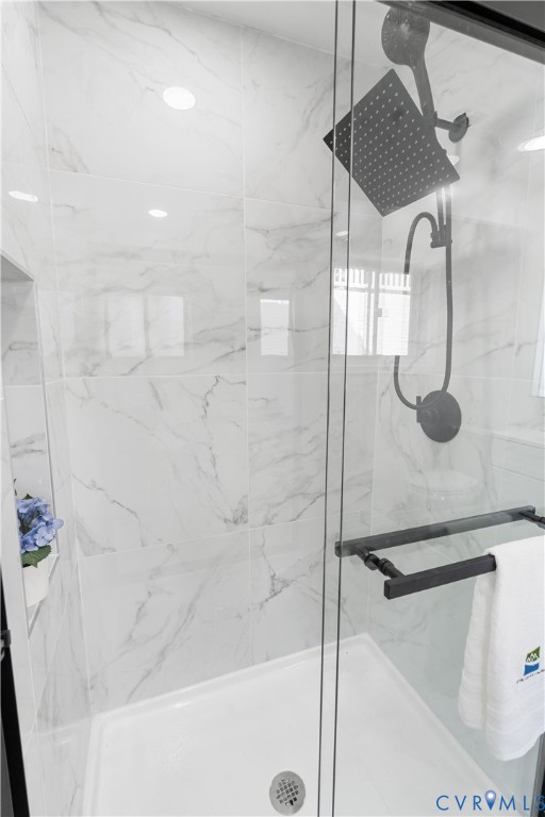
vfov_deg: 96.7
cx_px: 272
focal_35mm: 16
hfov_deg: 73.7
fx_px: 363
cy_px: 408
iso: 200
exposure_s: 1/10
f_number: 8
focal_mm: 16
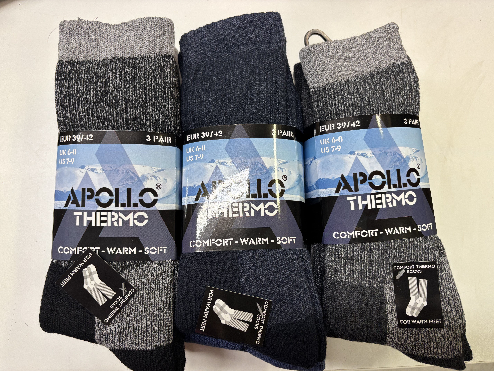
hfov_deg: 67.3
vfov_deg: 53.1
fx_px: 371
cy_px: 186
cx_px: 247
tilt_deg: -81.4
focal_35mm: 26
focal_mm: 5.96
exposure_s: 1/100
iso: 80
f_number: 1.6
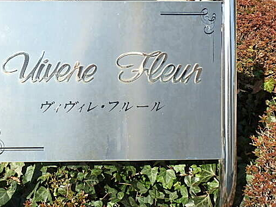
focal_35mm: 43
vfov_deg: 33.5
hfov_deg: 43.5
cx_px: 103
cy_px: 85
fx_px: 343
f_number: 4.9
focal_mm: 6
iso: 125
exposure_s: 1/320
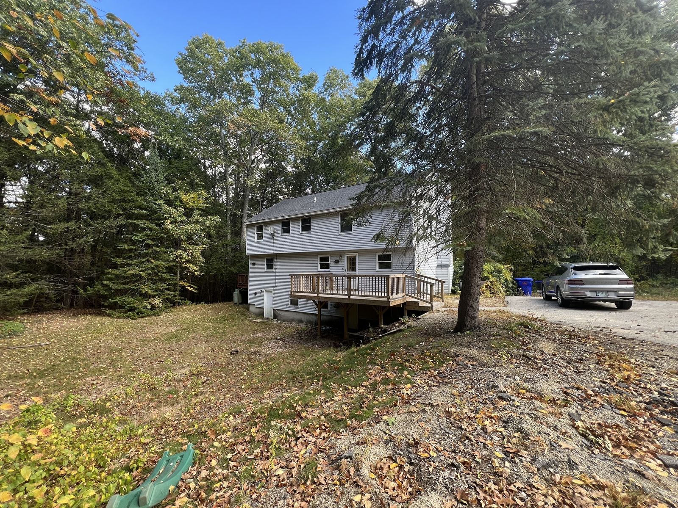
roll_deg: +0.1
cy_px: 254
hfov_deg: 106.2
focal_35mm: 13
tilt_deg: +3.5
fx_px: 255
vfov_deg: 89.9
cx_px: 339
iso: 32
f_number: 1.8
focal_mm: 1.57
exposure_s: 1/99
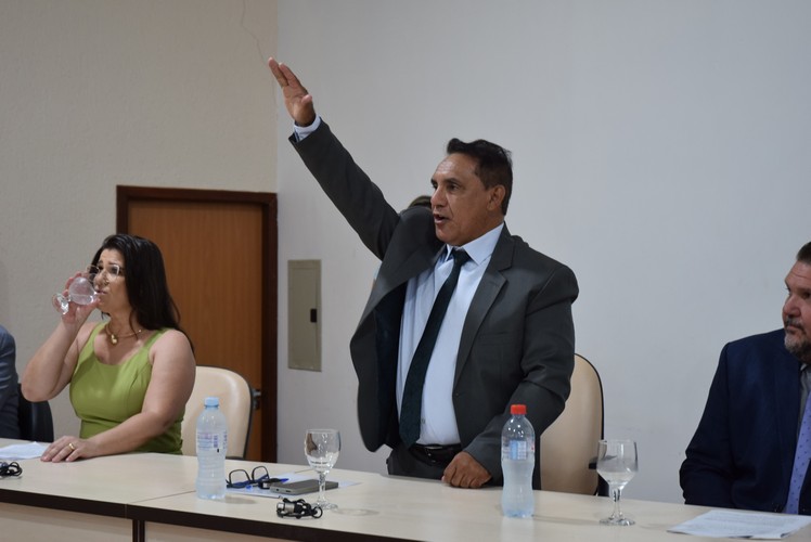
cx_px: 406
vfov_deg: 20.6
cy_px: 271
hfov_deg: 30.5
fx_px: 1488
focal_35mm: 66
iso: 500
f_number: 4.2
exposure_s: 1/60
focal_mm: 44
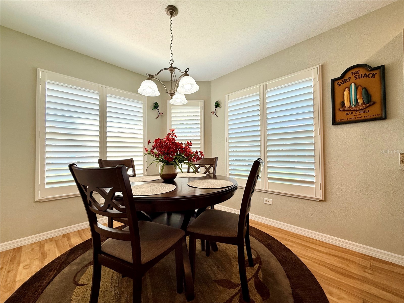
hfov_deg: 102.1
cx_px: 202
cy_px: 152
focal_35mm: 14
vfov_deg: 85.7
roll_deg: +0.3
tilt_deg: +0.2
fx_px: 163
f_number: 2.2
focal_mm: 2.22
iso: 80
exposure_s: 1/120
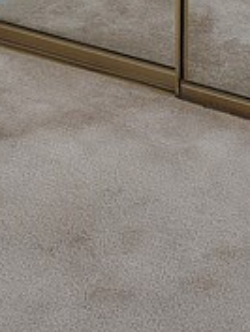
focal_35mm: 139
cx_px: 184
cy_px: -122
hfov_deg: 10.7
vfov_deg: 13.6
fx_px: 1337
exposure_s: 1/120
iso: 388
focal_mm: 5.56
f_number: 1.8
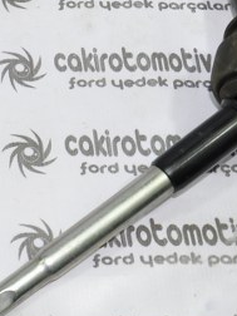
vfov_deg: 17.2
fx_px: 1032
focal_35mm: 113
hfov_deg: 12.2
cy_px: 41
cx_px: -168
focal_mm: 22
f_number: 5
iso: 200
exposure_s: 1/40
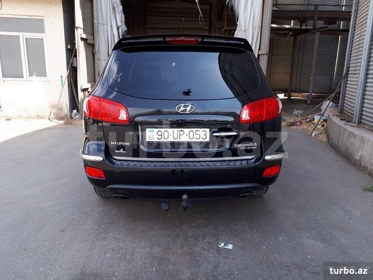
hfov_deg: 65.3
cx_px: 186
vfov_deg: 51.4
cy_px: 140
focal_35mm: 27
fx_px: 291
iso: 40
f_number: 1.9
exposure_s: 1/252
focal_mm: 3.6
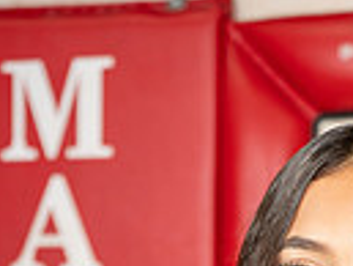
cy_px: 587
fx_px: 1817
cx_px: 274
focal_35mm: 178
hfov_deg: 11.1
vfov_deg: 7.9
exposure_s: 1/250
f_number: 4
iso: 1000
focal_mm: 53
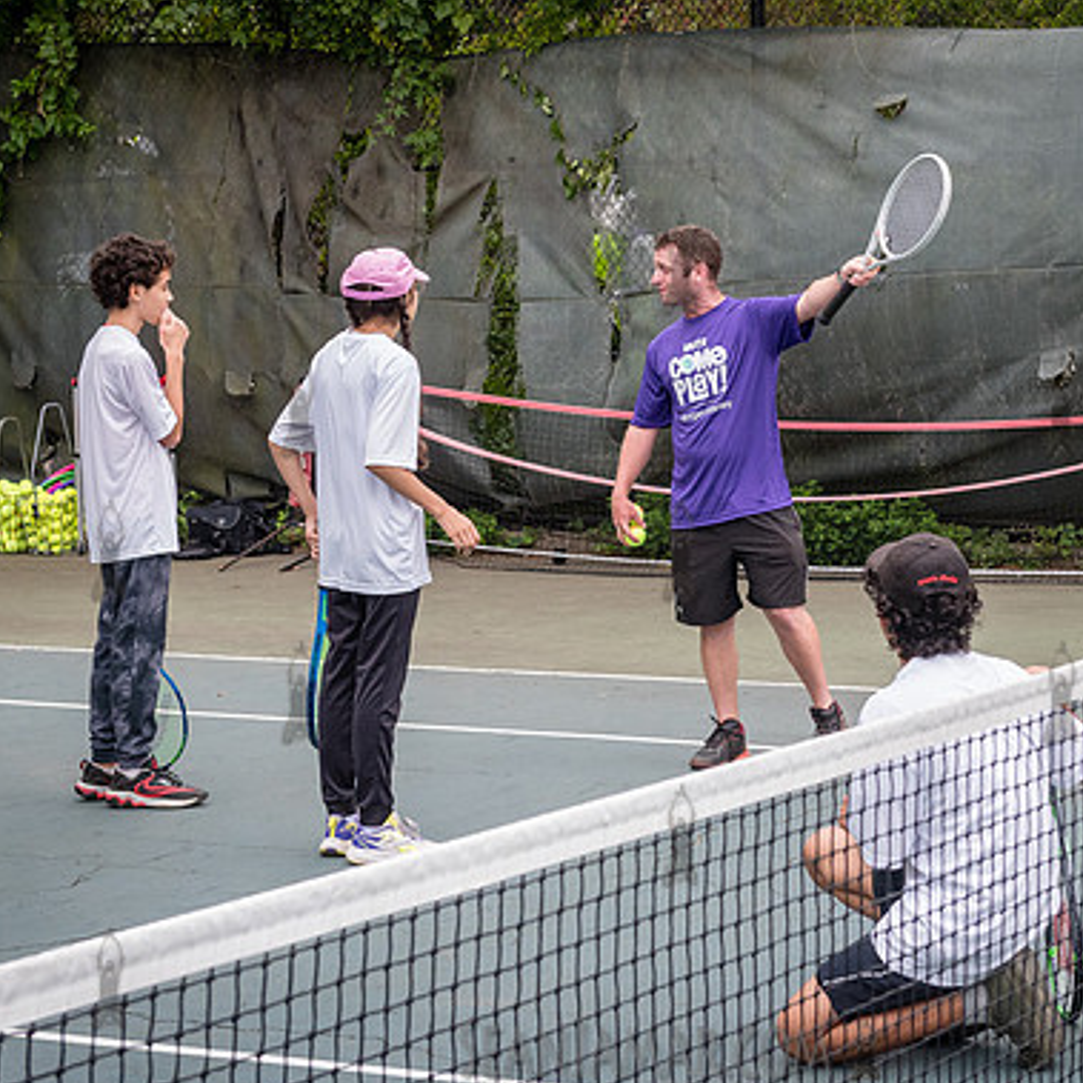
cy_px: 405
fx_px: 3327
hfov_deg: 18.4
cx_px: 704
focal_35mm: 94
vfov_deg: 18.5
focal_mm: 55
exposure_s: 1/1000
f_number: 5
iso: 1000
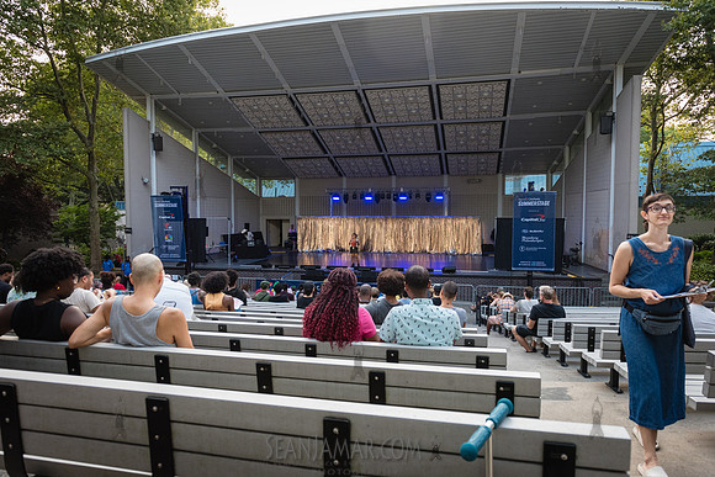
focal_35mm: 24
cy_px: 238
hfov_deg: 73.4
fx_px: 480
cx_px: 358
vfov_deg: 52.9
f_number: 4
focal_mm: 24
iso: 2000
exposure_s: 1/400
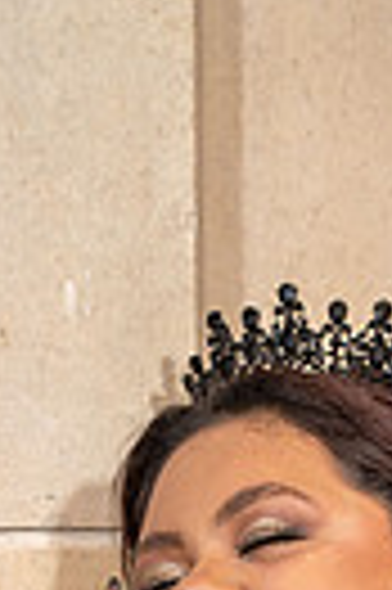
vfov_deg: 10.2
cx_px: 369
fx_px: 3160
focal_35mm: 193
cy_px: 1000
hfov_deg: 7.1
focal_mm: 56
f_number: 5.6
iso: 2000
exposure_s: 1/200
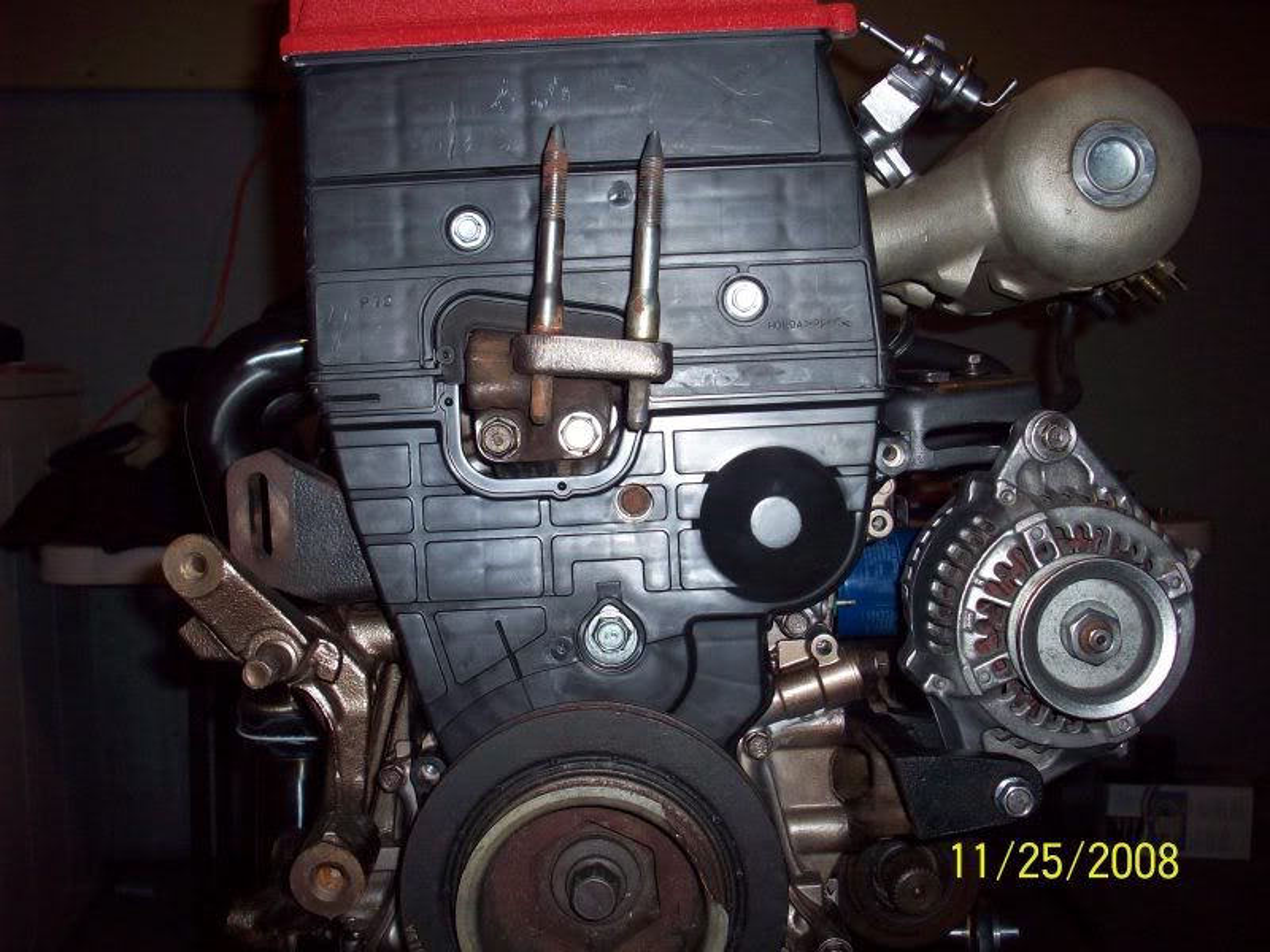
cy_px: 476
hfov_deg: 50.1
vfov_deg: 38.7
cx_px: 635
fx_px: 1357
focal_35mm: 37
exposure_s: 1/64
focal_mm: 6.2
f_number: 2.8
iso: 80
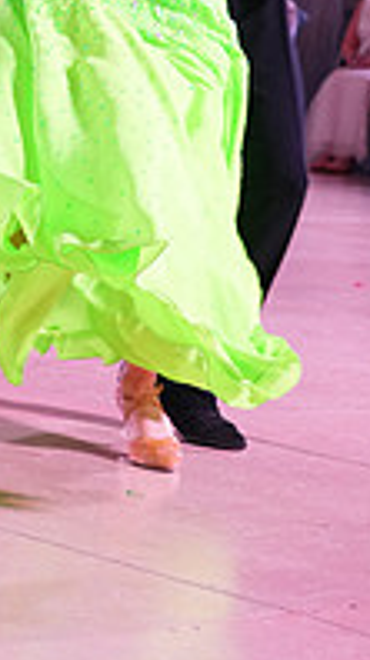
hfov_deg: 7.5
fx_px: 2798
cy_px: -170
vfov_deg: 13.0
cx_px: 18
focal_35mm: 160
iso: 2500
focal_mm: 52
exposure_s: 1/250
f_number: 5
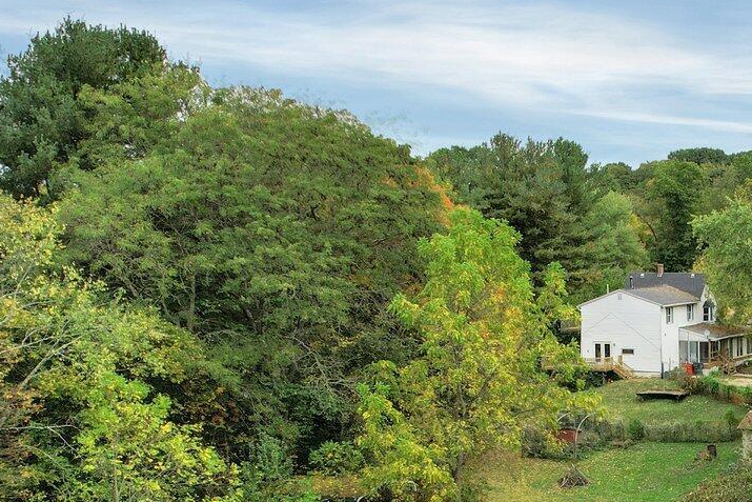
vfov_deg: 20.7
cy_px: 525
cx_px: 743
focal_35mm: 63
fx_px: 1316
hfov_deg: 29.8
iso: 100
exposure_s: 1/1000
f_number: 2.8
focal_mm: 8.38
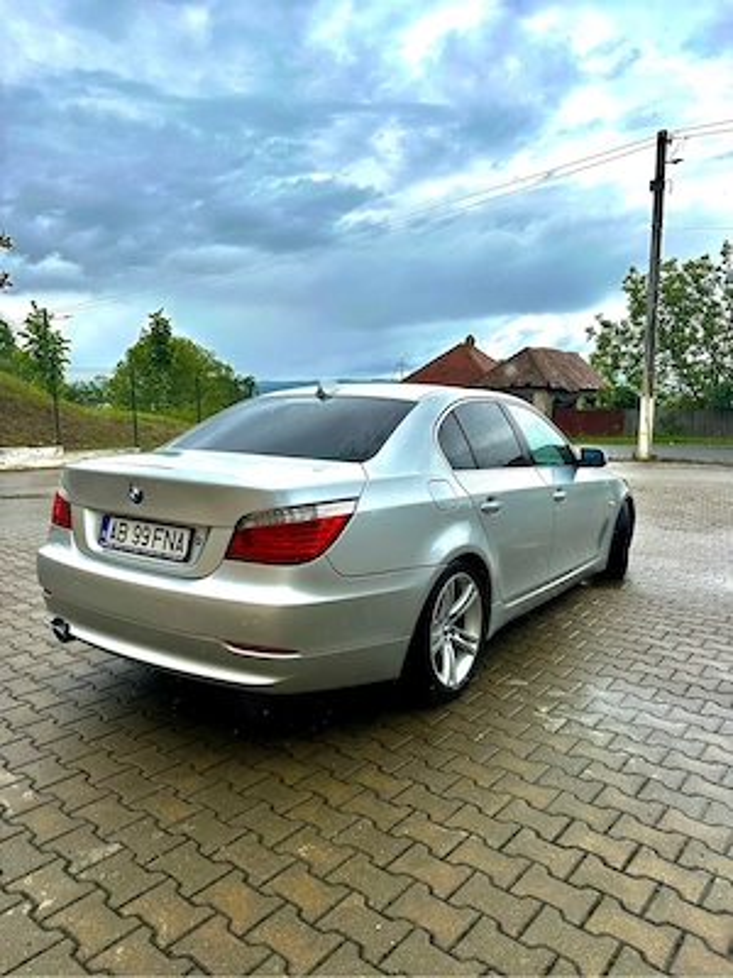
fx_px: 678
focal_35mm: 24
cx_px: 366
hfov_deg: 56.8
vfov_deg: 71.6
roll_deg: -1.0
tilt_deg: -7.2
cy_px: 489
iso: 80
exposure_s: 1/5000
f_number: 1.78
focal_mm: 6.86
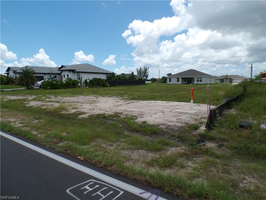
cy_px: 100
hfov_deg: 71.6
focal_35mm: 24
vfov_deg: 56.8
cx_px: 133
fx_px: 184
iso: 100
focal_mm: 4.3
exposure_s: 1/600
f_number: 5.8
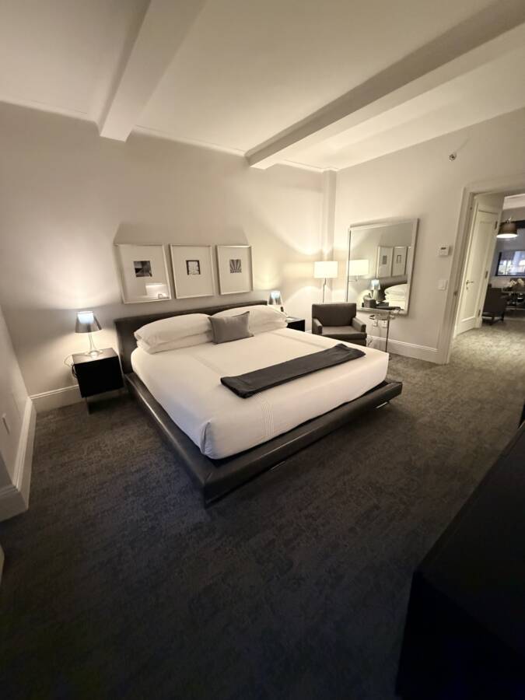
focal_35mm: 14
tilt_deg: -17.2
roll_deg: +2.2
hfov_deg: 85.7
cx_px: 262
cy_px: 350
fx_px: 283
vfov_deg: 102.1
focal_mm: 2.22
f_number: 2.2
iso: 1000
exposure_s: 1/60
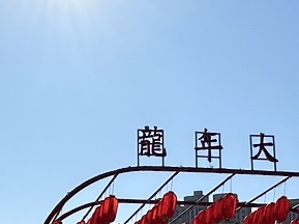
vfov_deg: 15.1
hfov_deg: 20.2
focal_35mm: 97
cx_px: 190
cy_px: 167
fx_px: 837
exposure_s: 1/7813
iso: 50
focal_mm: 2.22
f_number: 2.2
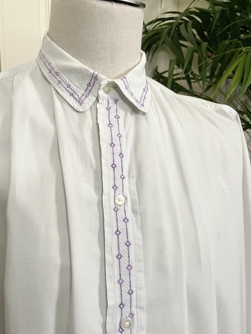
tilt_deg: -7.1
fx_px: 280
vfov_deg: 61.6
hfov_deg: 48.2
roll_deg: +0.5
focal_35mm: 29
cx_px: 121
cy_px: 176
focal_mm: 4.2
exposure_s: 1/95
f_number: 1.6
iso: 125
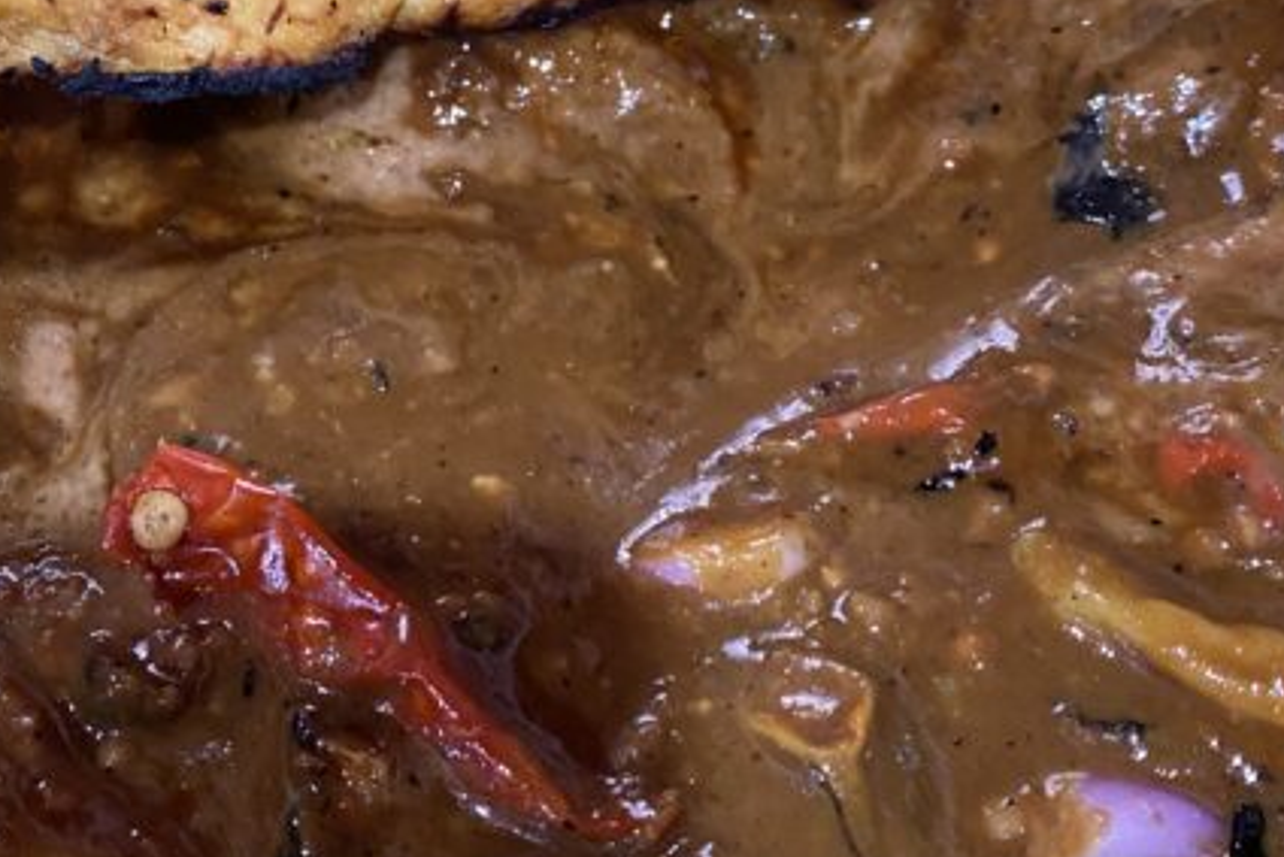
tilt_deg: -59.0
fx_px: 1820
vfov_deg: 26.3
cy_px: 260
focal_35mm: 51
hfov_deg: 38.8
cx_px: 554
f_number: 1.8
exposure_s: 1/38
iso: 640
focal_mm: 4.25
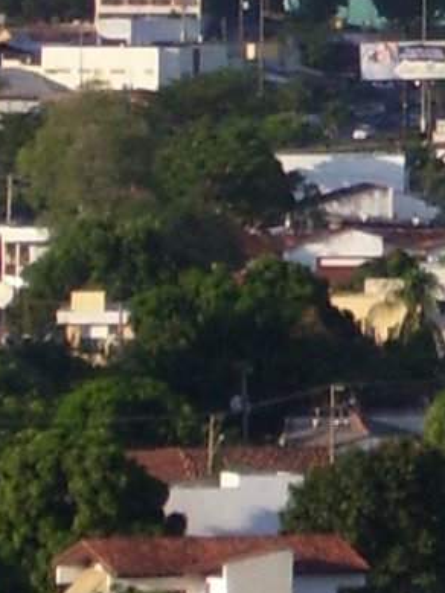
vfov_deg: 3.1
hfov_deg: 2.3
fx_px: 10964
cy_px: -154
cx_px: 863
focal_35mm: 640
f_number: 4.6
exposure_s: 1/350
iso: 80
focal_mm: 18
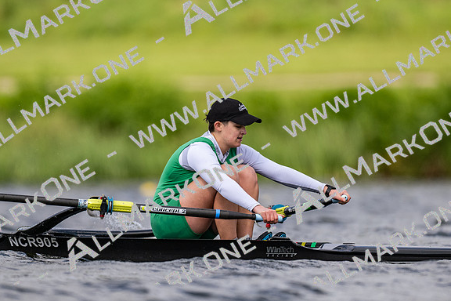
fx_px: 11349
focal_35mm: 906
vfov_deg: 1.5
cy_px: 150
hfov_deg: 2.3
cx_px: 226
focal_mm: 600
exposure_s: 1/2500
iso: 400
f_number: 4
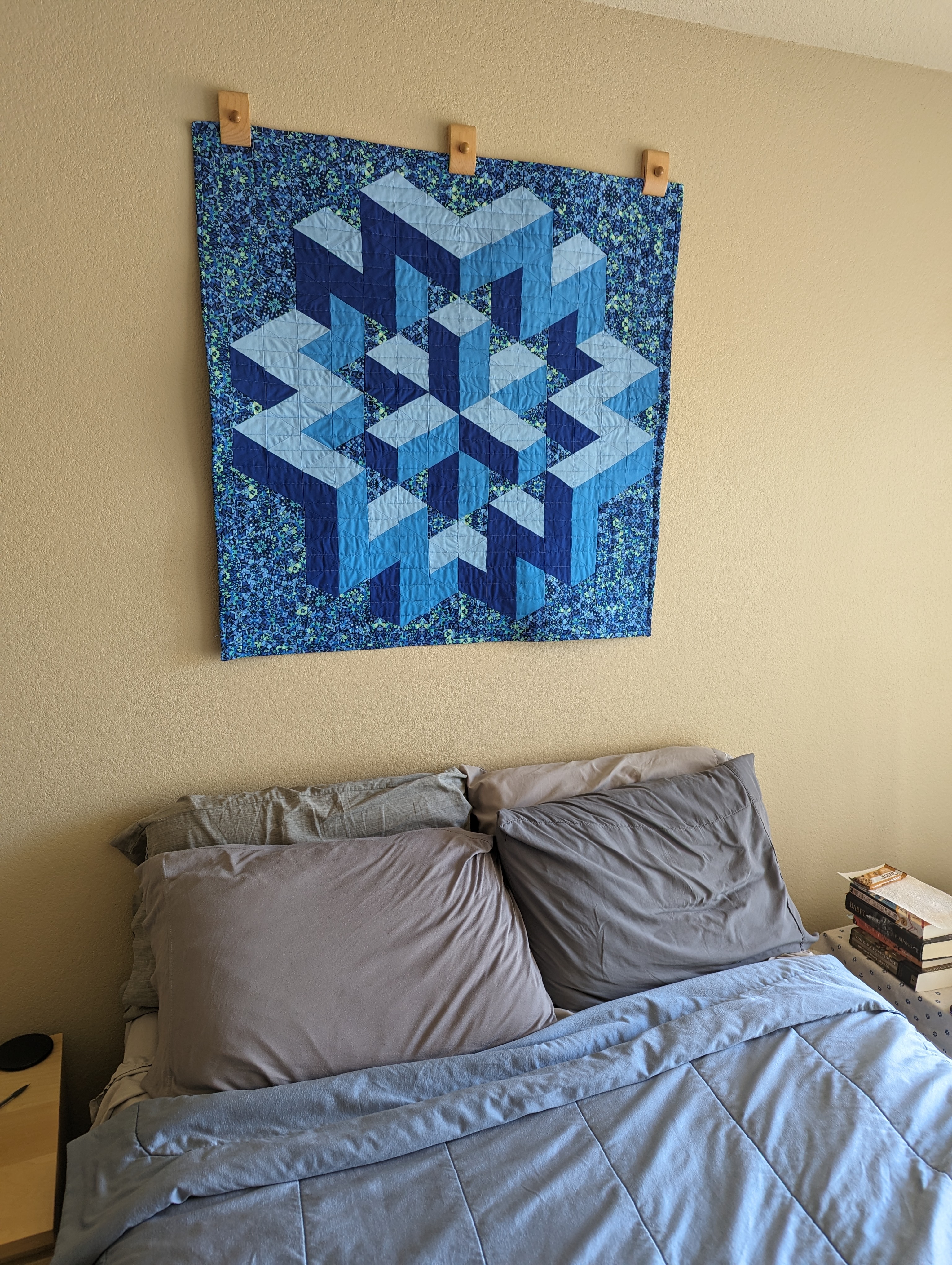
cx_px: 476
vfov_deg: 71.5
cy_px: 632
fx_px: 878
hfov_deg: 56.9
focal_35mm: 24
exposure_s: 1/23.8
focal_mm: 6.81
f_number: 1.85
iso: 130
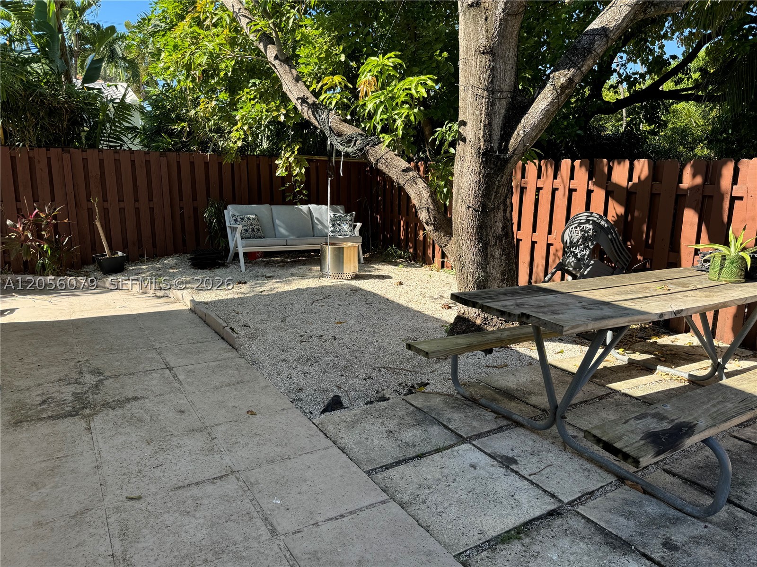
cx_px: 378
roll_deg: -1.6
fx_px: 525
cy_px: 284
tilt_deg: -11.3
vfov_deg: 56.8
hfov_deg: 71.6
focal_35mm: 24
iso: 80
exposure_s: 1/900
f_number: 1.78
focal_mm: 6.76
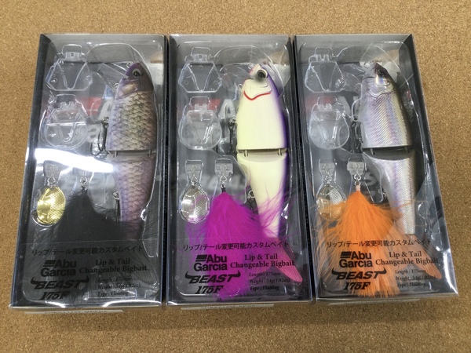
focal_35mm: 31
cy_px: 176
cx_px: 236
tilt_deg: -74.0
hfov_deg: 58.4
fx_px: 422
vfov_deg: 45.4
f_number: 2.4
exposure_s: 1/30
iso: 32
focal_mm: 3.3
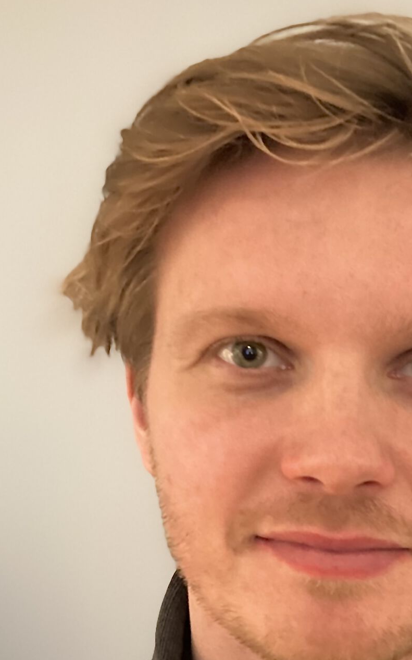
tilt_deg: +0.1
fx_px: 1078
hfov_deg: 20.6
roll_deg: +2.2
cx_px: 457
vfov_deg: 32.8
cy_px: 554
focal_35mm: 60
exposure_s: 1/20
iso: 500
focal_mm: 3.99
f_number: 1.8
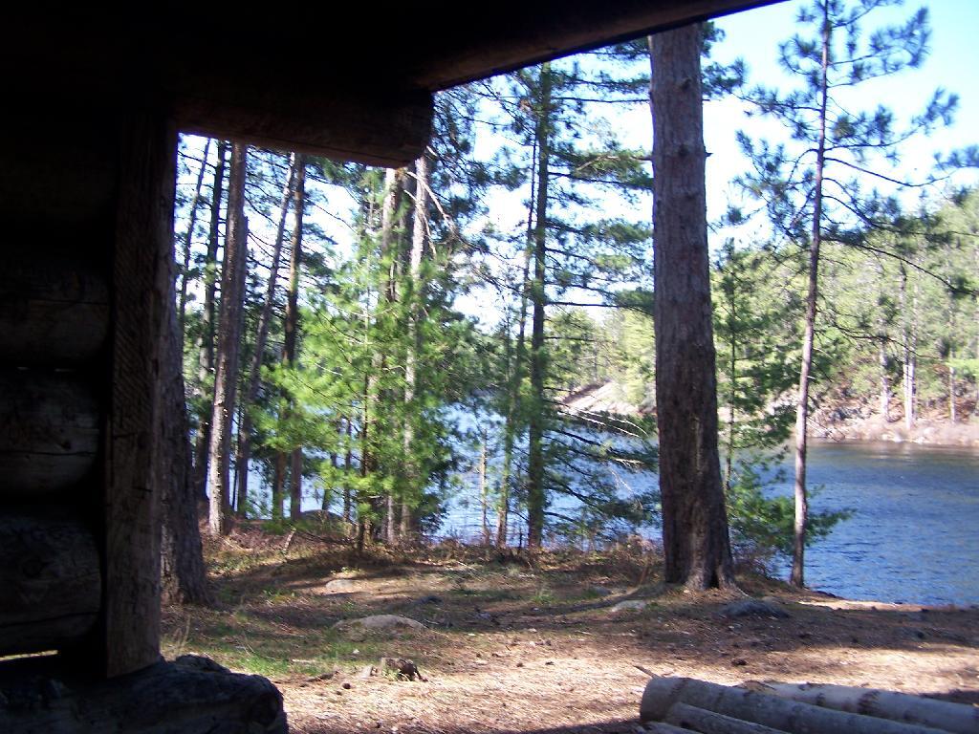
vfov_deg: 37.7
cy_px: 367
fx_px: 1075
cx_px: 490
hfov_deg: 49.0
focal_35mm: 38
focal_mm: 6.3
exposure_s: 1/200
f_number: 2.8
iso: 80
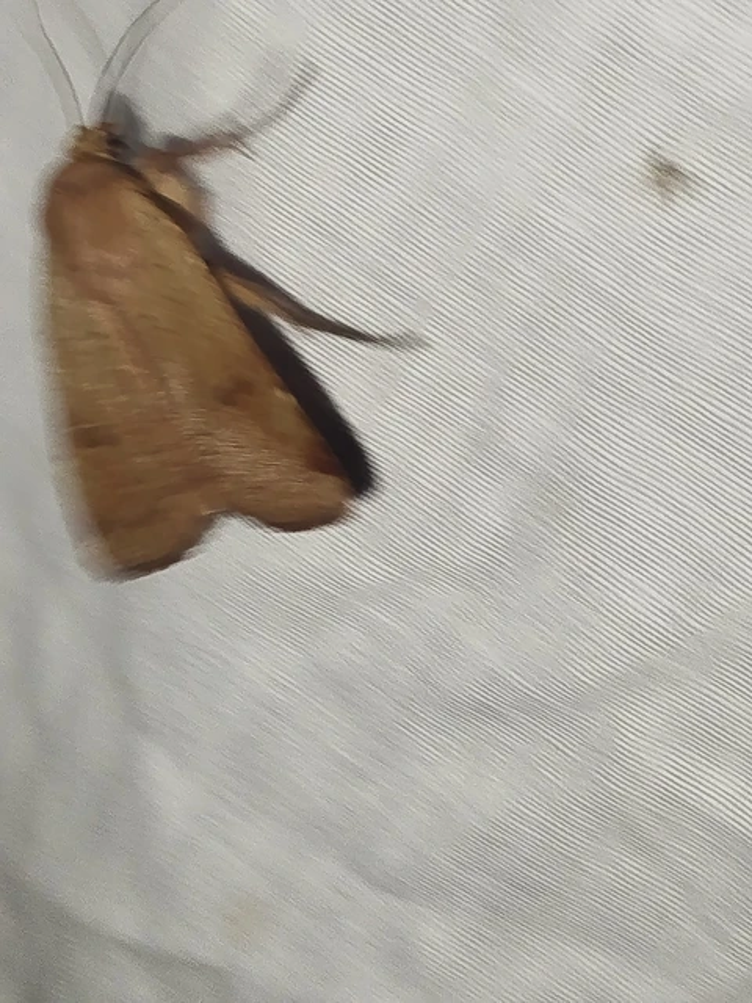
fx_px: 2491
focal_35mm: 86
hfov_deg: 17.2
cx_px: 376
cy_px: 502
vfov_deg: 22.8
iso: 125
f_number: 1.7
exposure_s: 1/50
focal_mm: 5.31
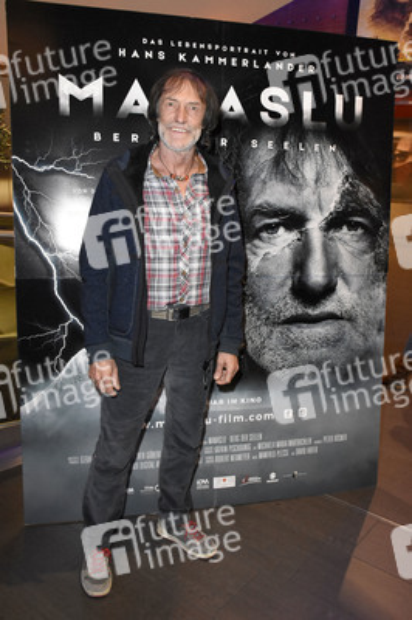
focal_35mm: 34
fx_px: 593
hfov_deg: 38.3
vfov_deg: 55.1
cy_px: 310
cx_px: 206
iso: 5000
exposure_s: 1/60
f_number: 6.3
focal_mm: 23
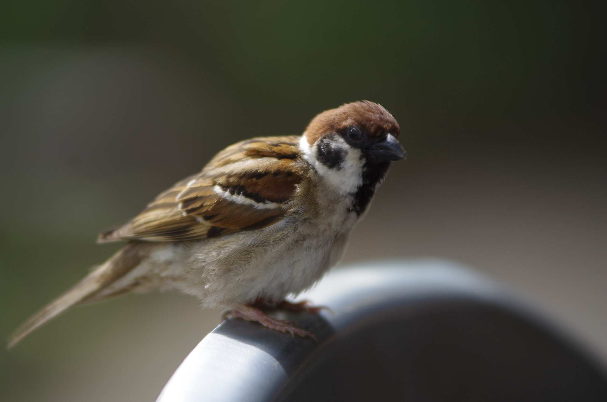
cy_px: 201
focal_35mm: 300
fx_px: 5047
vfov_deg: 4.6
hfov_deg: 6.9
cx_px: 304
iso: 200
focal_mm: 200
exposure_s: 1/250
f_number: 2.8
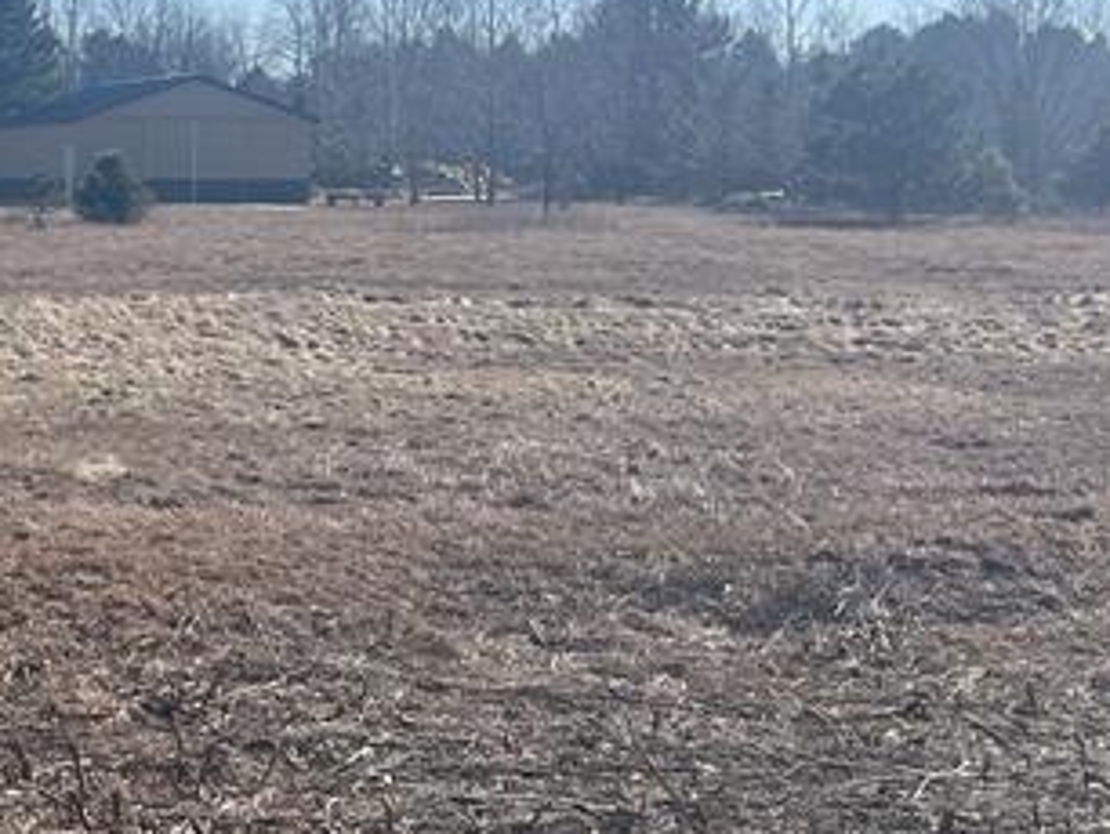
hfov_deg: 20.9
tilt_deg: -4.4
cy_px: 410
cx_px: -236
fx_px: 2792
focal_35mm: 87
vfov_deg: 17.0
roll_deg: -0.8
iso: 50
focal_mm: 5.7
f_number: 1.5
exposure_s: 1/5587
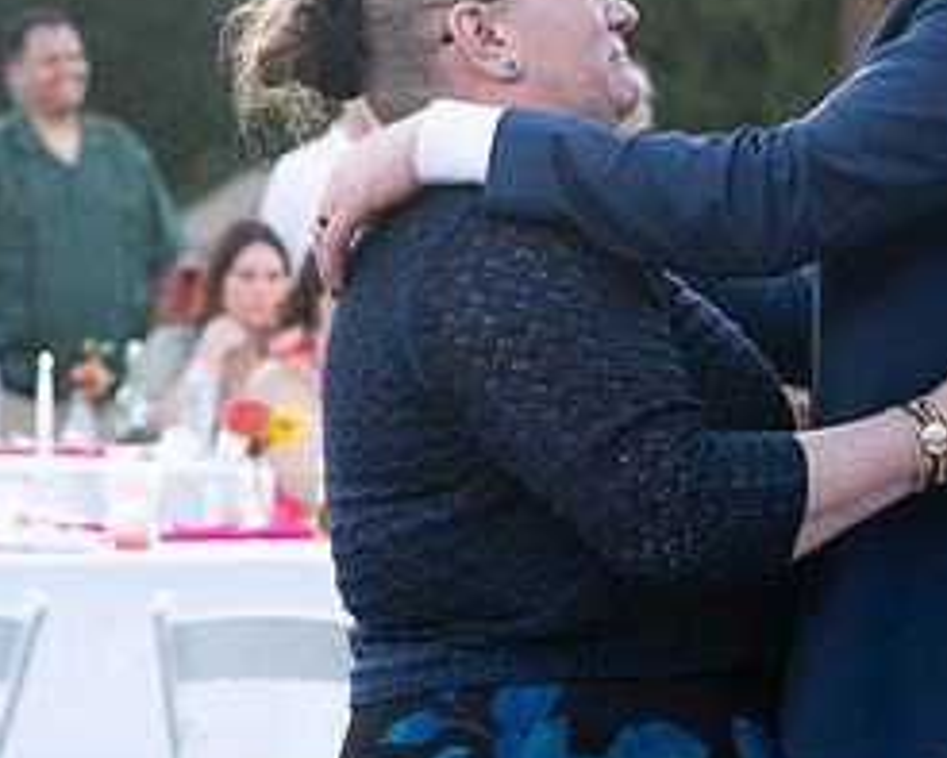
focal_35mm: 157
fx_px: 4402
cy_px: 129
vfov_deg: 9.8
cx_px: 832
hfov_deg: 12.2
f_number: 4
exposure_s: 1/500
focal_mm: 71
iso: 2000
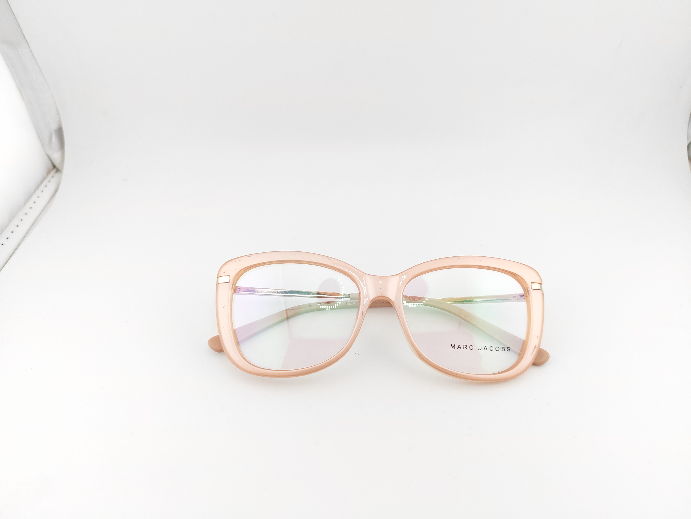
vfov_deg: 56.8
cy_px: 260
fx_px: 479
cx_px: 346
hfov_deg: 71.6
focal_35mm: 24
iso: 1000
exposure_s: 1/400
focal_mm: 6.12
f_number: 1.9
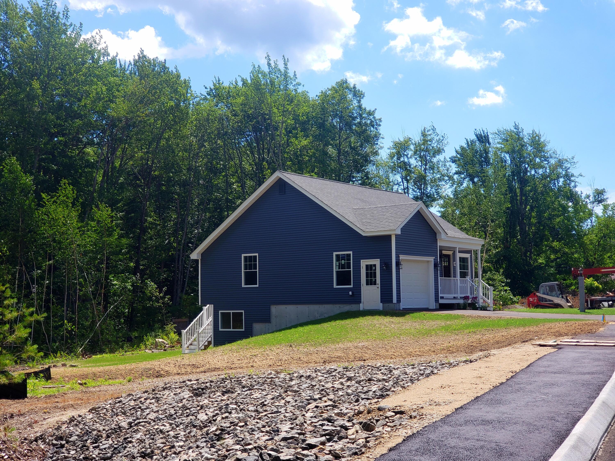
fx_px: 924
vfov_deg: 28.0
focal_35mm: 52
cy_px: 230
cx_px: 308
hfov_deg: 36.8
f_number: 2.4
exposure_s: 1/640
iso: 32
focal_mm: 6
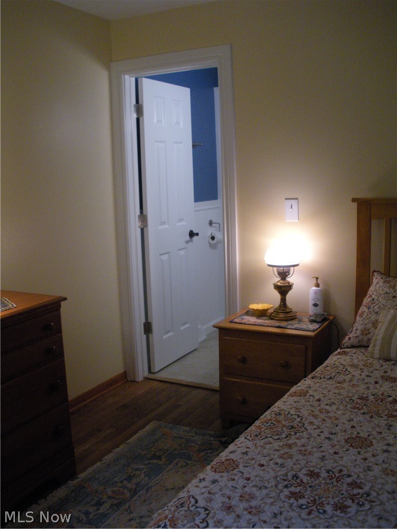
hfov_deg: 39.7
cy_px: 264
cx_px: 198
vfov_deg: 51.4
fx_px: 550
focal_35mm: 36
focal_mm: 6.3
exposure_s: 1/60.1
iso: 379
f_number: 3.5
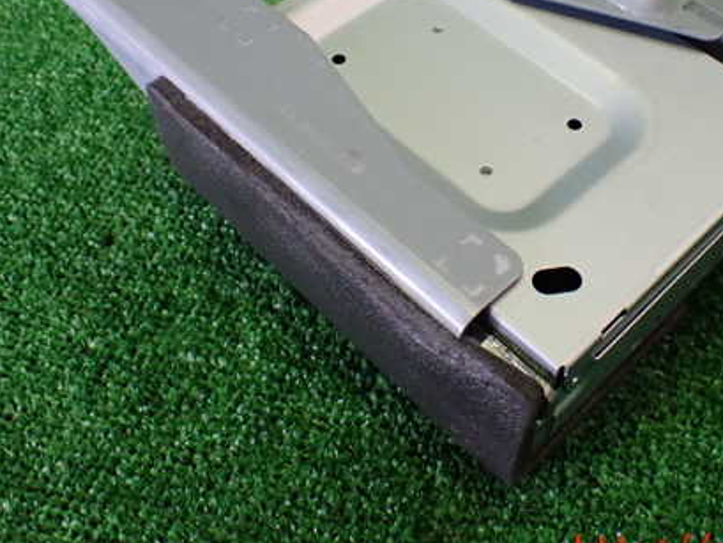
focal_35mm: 44
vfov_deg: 32.6
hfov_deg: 42.7
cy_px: 177
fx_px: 919
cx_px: 444
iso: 800
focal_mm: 5.4
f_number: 2.3
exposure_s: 1/125
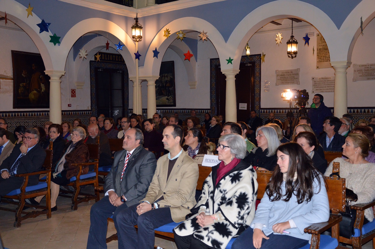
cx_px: 188
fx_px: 390
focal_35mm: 38
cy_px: 124
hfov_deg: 51.3
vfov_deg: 35.4
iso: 1000
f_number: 4
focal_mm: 25
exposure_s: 1/60
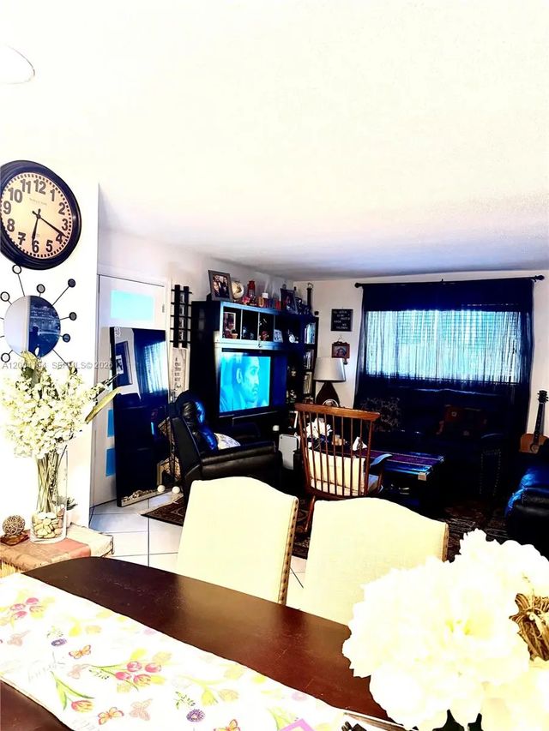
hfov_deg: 56.8
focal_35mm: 24
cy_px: 366
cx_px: 274
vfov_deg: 71.6
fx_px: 507
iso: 500
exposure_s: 1/60
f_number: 1.78
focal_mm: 6.76
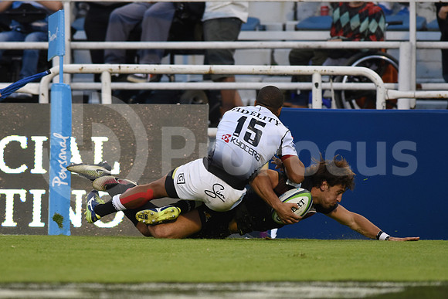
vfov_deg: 3.3
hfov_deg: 4.9
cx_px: 224
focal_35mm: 420
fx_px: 5228
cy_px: 150
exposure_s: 1/800
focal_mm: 420
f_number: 4
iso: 1600
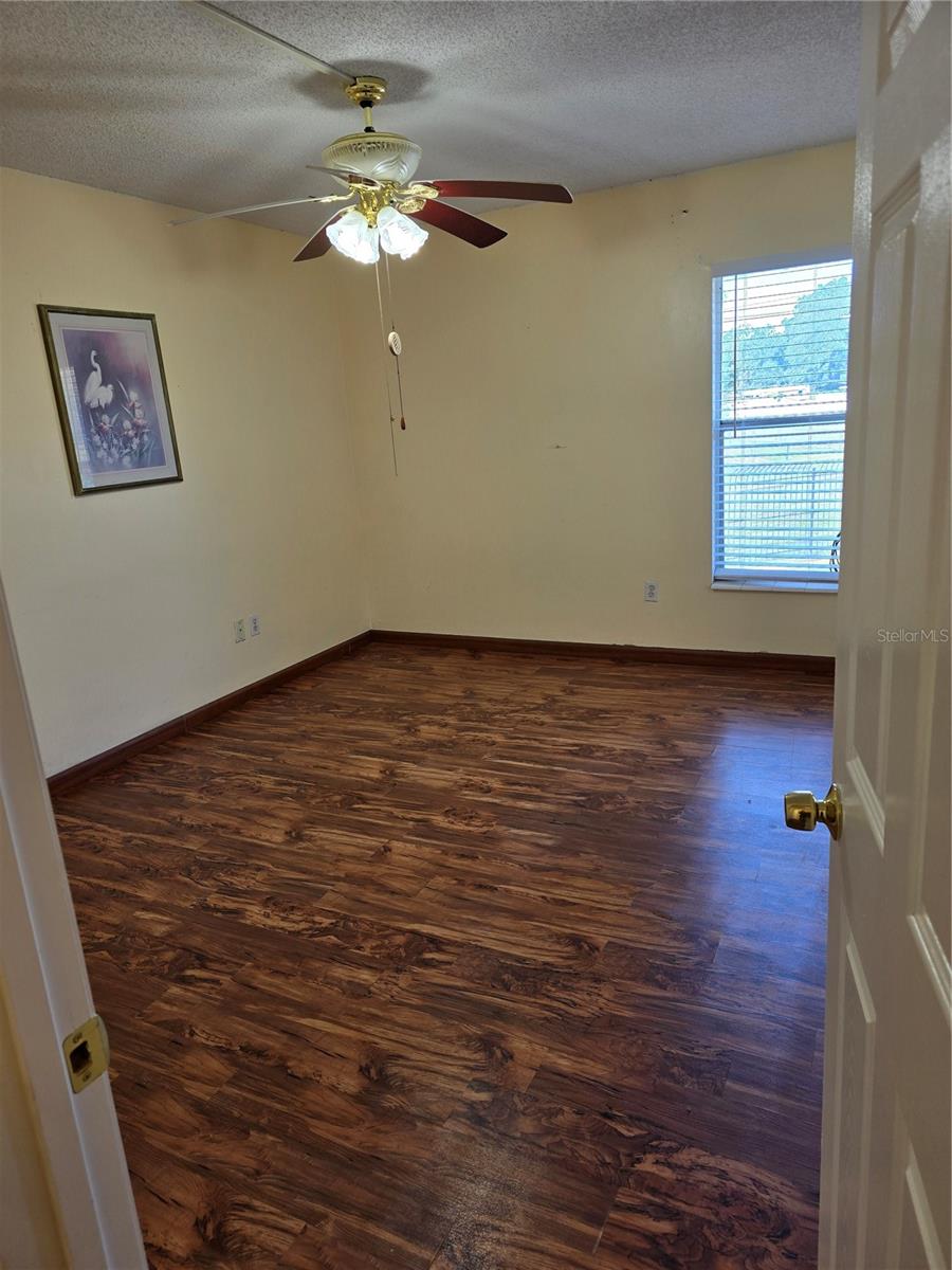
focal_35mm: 23
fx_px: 843
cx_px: 476
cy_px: 635
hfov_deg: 58.9
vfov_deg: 73.9
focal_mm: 6.3
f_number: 1.7
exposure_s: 1/120
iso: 50
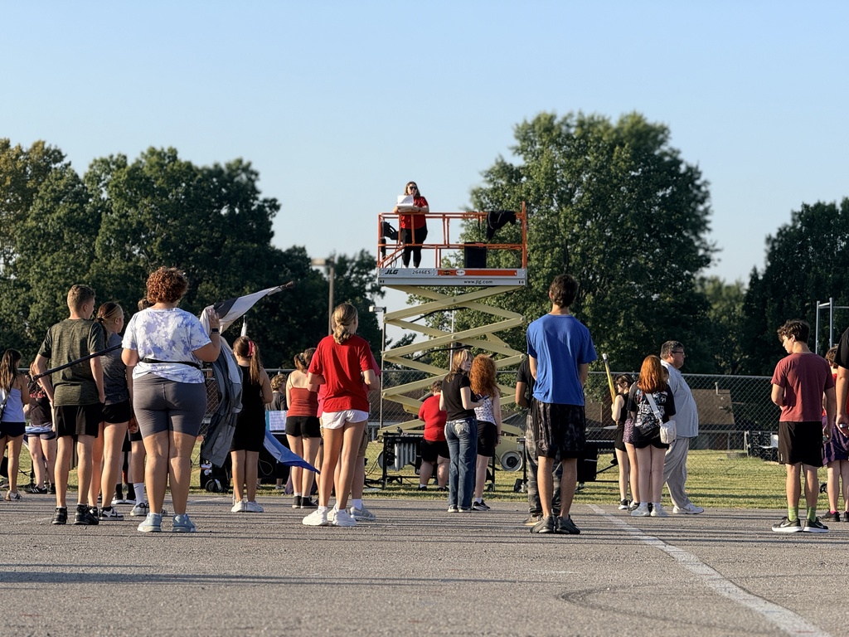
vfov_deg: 12.3
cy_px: 318
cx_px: 424
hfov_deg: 16.4
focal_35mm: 120
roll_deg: -1.1
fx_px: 2943
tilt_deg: +2.5
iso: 64
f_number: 2.8
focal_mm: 15.66
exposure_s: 1/914
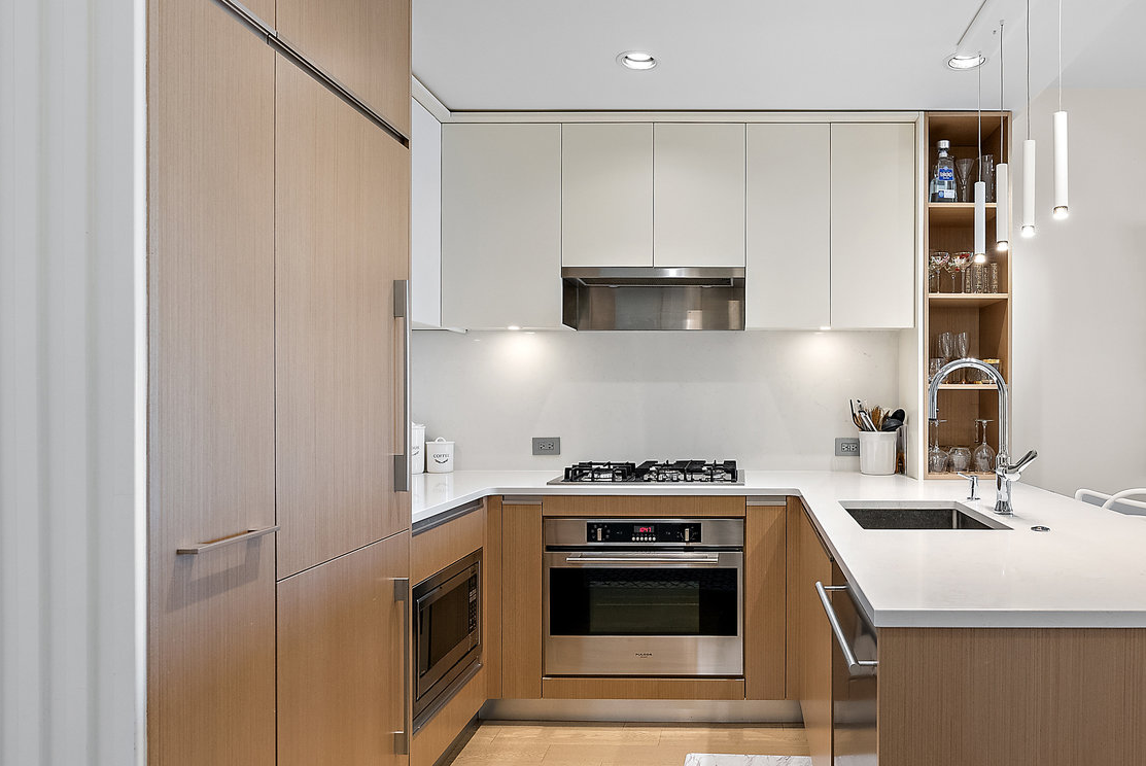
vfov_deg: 55.2
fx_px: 733
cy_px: 402
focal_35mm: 23
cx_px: 735
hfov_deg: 74.4
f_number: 8
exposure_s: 1/13
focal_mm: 16
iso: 320
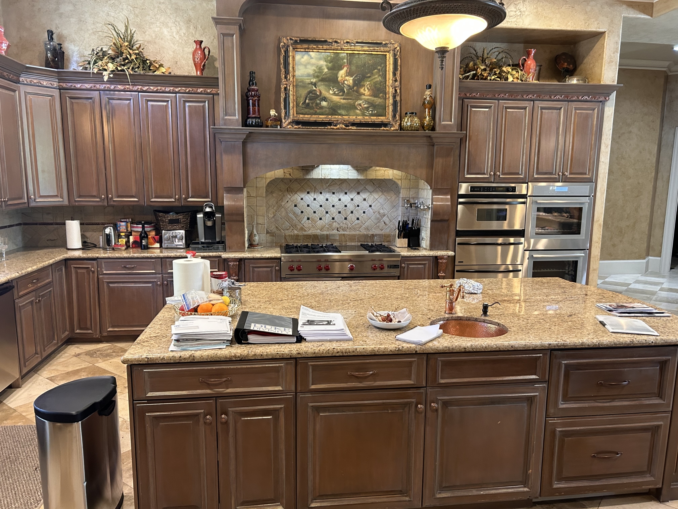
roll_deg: +0.3
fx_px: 509
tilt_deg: -9.5
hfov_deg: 67.3
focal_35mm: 26
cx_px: 339
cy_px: 254
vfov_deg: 53.1
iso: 250
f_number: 1.5
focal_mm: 5.7
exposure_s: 1/60
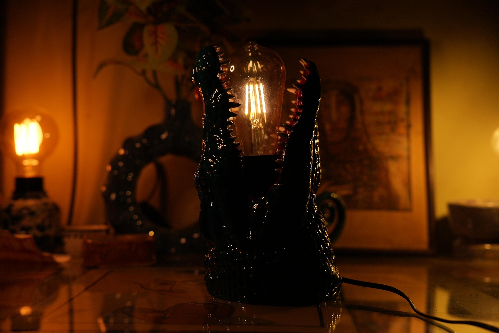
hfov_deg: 35.5
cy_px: 166
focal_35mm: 56
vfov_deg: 24.1
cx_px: 250
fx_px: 779
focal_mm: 56.2
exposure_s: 1/200
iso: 640
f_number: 4
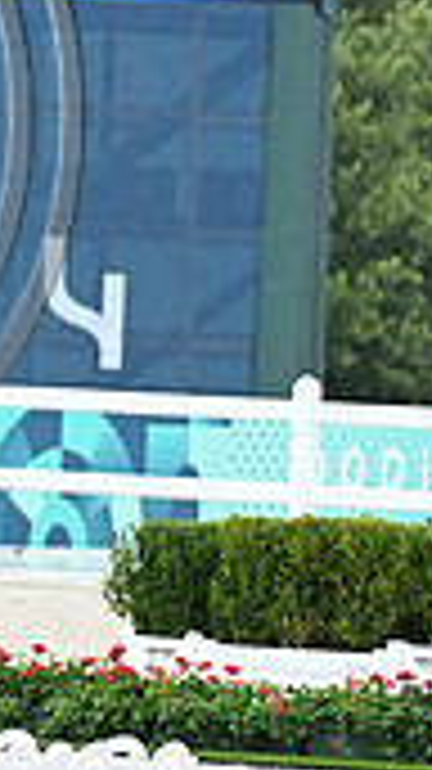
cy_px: 52
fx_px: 15194
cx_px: -432
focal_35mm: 745
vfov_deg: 2.9
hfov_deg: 1.6
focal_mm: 210
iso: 720
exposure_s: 1/1250
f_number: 4.5
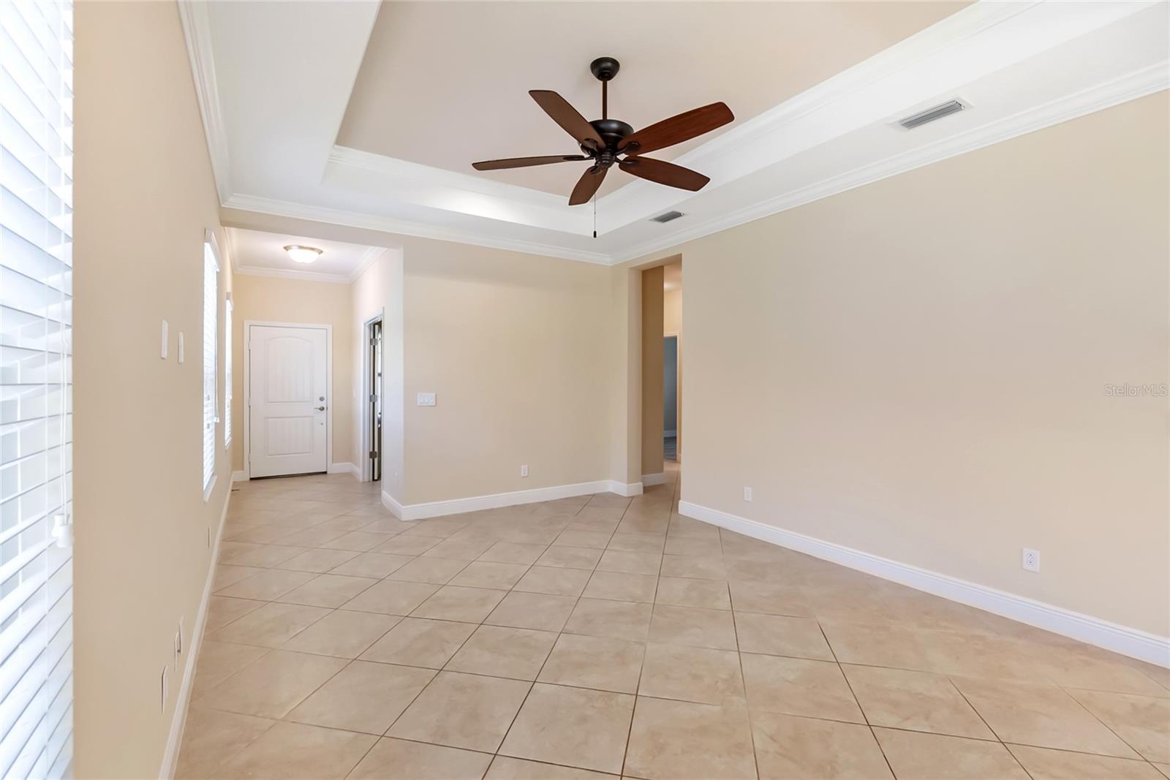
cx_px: 585
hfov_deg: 100.4
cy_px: 390
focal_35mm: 15
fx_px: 488
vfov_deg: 77.3
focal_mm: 10
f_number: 4.5
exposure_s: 1/250
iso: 1600
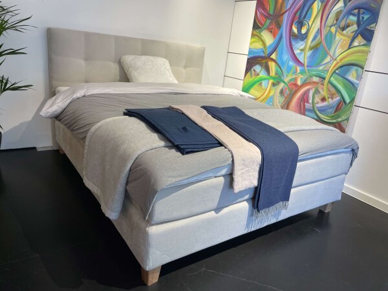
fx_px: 291
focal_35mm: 26
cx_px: 194
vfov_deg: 53.1
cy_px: 146
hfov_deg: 67.3
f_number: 1.6
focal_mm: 4.2
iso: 80
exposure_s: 1/100
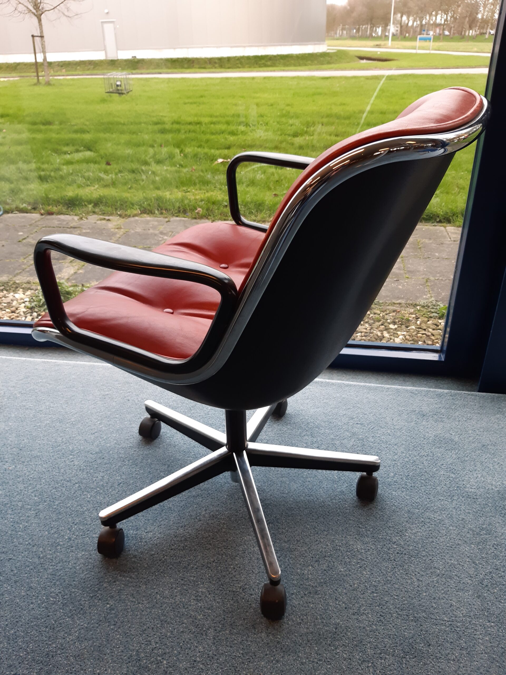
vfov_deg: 67.3
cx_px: 253
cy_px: 338
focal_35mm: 26
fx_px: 507
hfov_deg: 53.1
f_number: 1.7
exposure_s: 1/100
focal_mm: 3.92
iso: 80
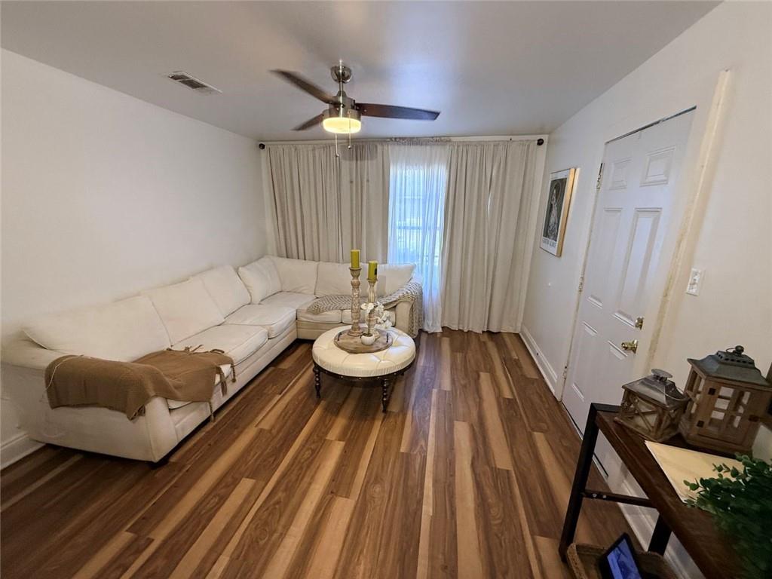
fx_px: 312
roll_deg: -0.9
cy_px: 290
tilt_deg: -15.2
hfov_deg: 102.1
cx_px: 386
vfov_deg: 85.7
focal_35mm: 14
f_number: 2.2
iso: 200
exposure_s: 1/120
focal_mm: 2.22
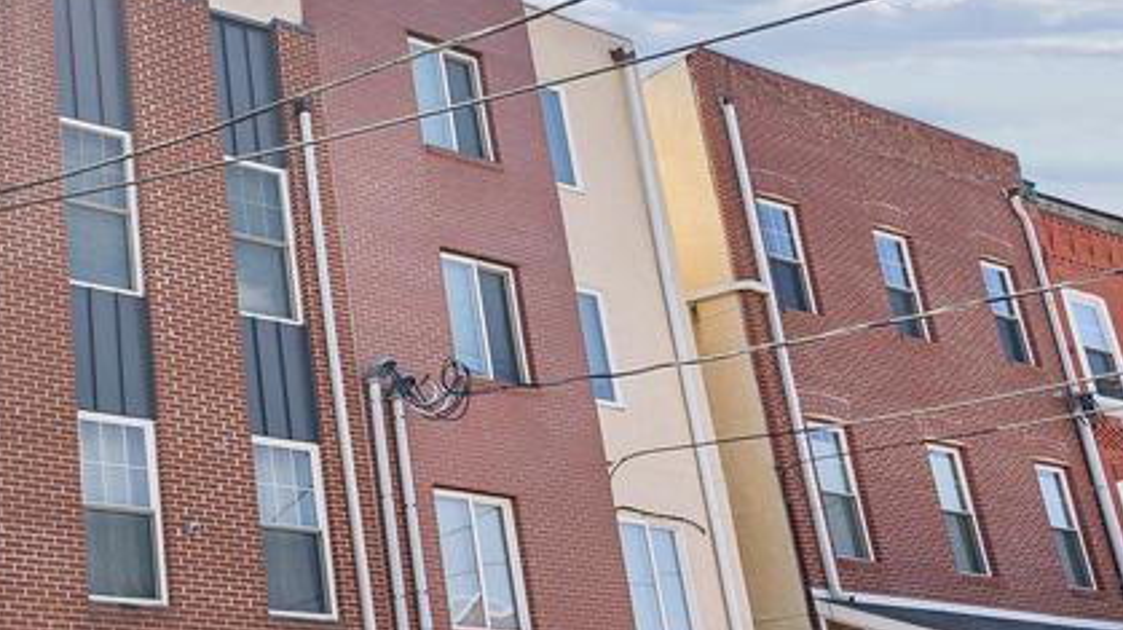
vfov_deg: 27.6
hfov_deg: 38.3
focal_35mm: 42
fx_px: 1258
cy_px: 497
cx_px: -161
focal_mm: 16.5
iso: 100
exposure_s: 1/125
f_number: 8
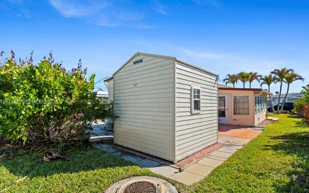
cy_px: 102
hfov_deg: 94.4
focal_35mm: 17
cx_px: 154
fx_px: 143
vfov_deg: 67.9
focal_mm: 16
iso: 400
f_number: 8
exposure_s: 1/320
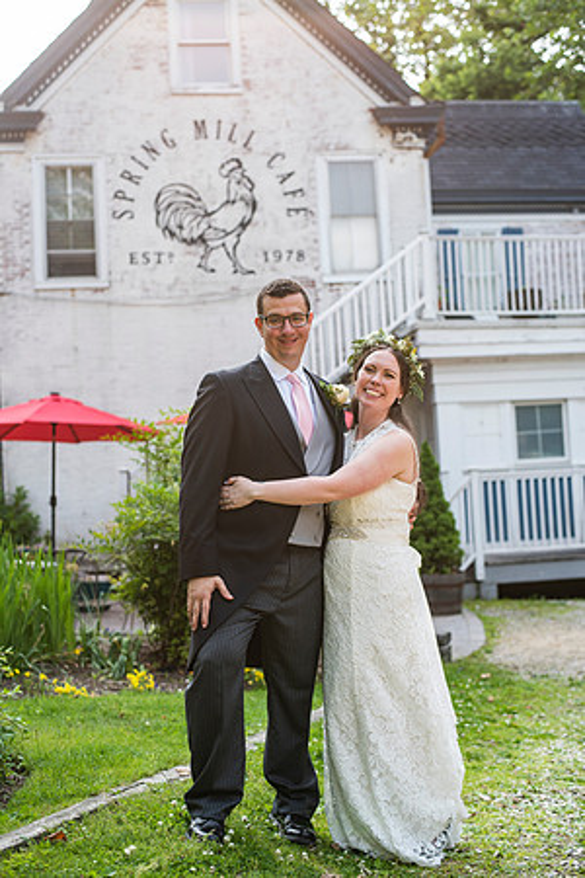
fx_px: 1219
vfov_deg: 39.6
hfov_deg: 27.0
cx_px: 292
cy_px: 439
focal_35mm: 50
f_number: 3.2
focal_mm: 50
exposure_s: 1/1250
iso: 400
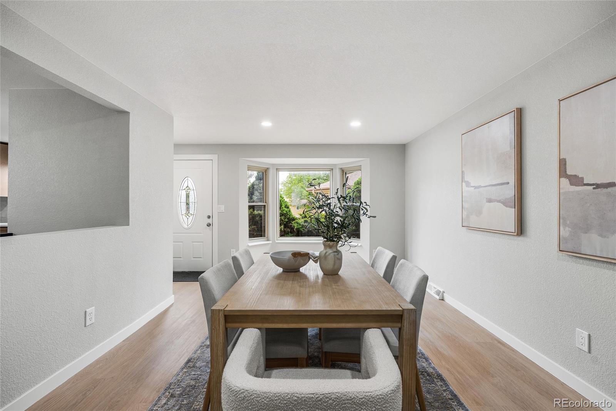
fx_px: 274
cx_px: 308
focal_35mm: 16
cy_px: 206
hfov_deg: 96.7
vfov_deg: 73.8
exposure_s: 1/1.25
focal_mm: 16
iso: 200
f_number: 8
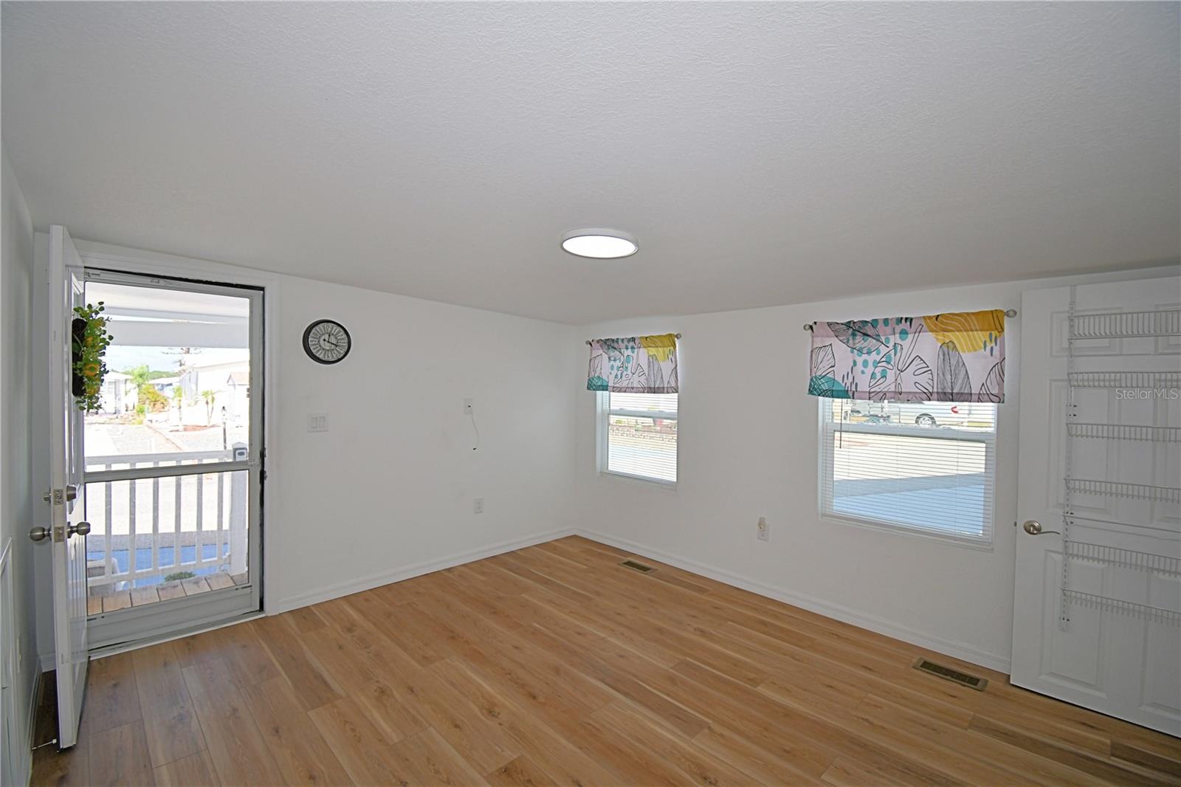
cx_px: 590
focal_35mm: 15
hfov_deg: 100.4
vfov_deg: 77.3
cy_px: 394
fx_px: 492
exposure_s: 1/200
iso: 100
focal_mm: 10
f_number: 4.5
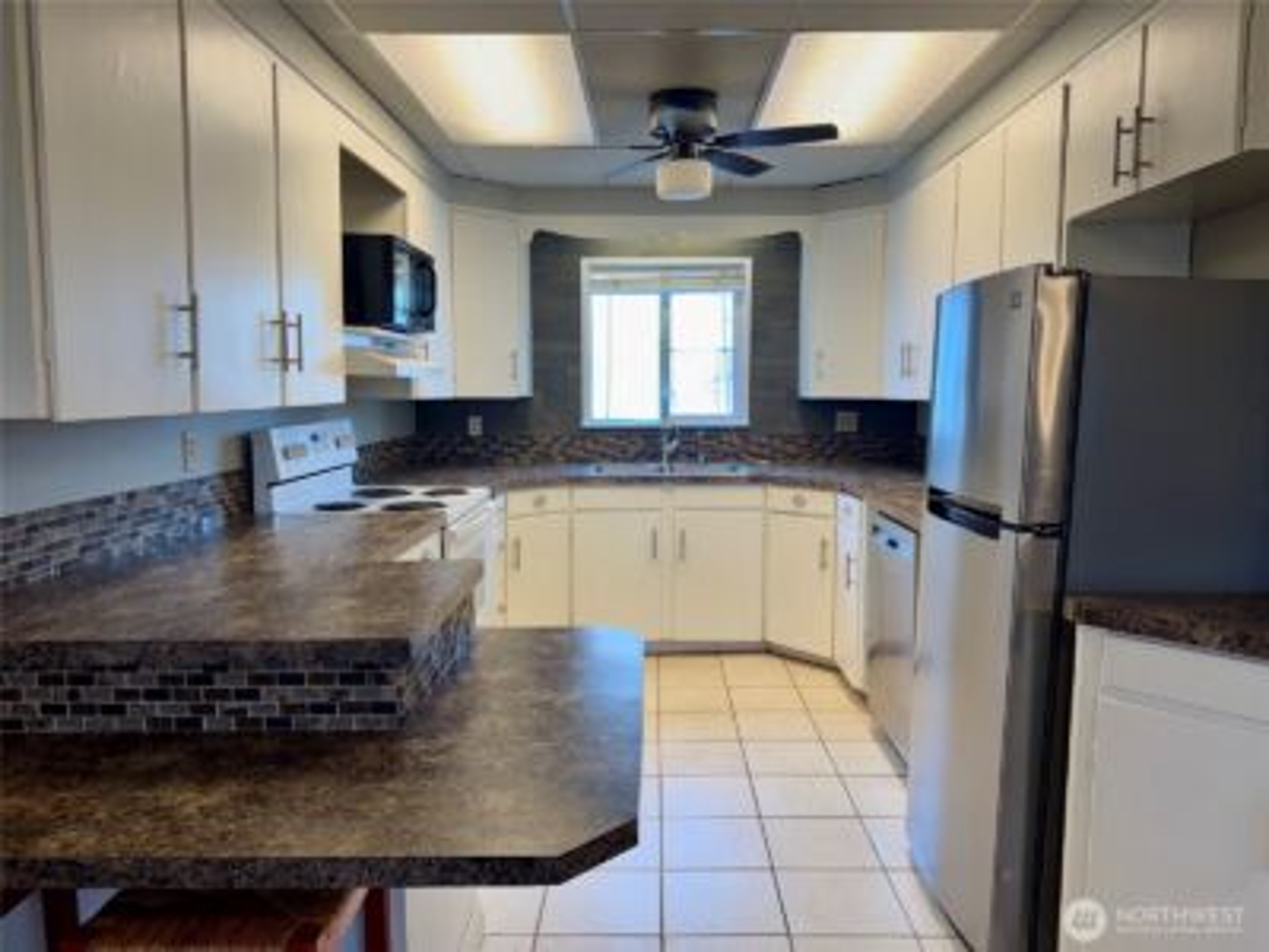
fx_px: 880
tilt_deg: -7.5
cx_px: 634
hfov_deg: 71.6
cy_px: 476
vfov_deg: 56.8
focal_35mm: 24
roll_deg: -0.3
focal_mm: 6.76
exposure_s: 1/120
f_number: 1.78
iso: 64
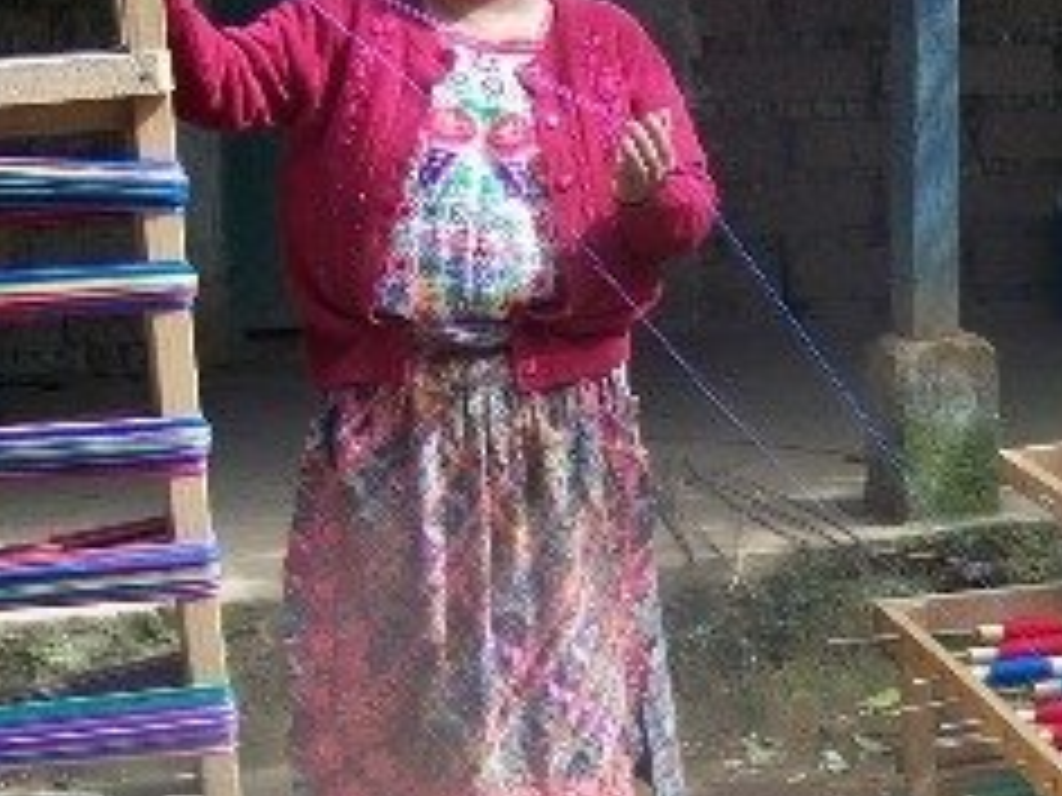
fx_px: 2638
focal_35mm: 86
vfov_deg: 17.1
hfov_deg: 22.4
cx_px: 898
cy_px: 580
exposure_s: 1/250
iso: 80
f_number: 2.8
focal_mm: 6.3
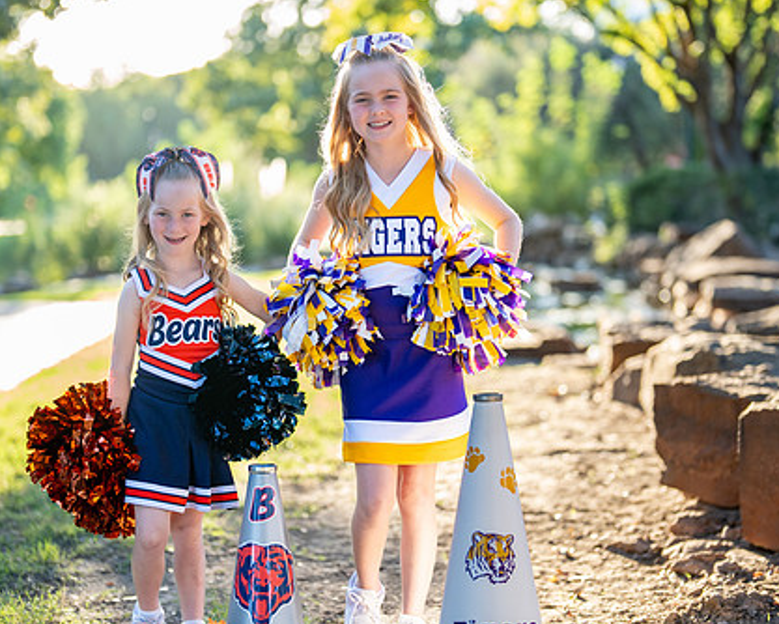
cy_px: 318
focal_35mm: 77
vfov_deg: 19.9
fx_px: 1776
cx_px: 397
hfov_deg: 24.7
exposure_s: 1/800
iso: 250
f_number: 1.2
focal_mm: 50
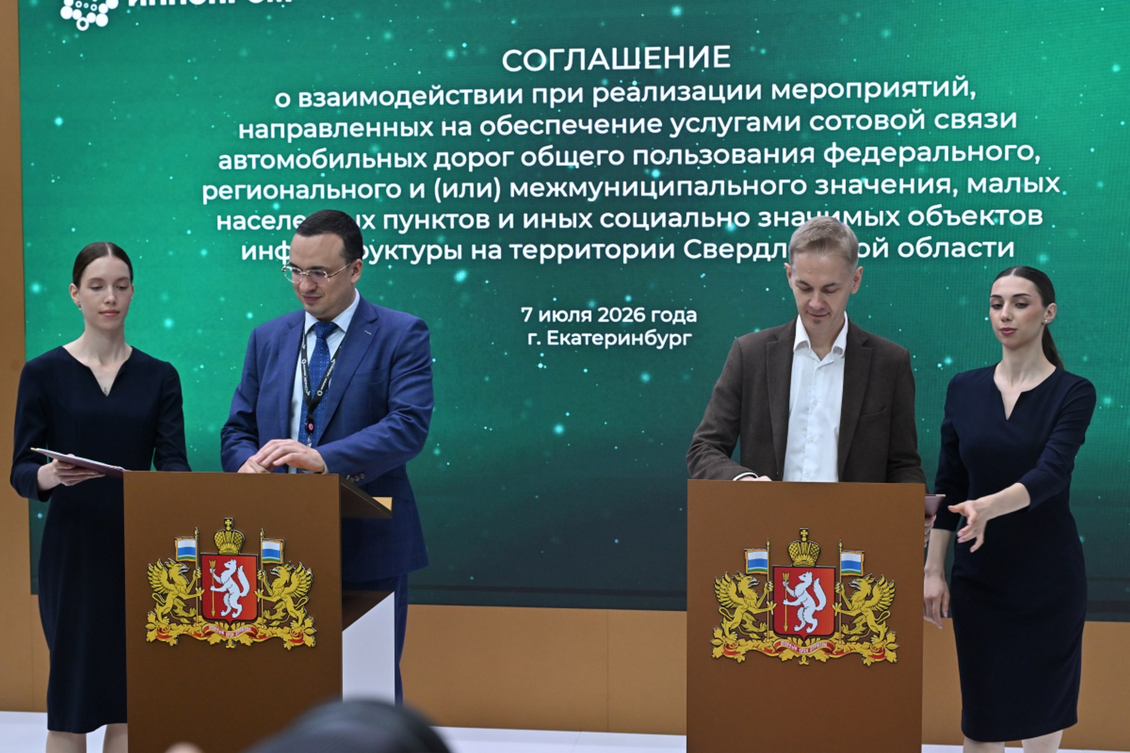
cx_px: 565
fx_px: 1601
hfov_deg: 38.9
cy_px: 376
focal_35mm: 51
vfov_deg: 26.5
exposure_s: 1/125
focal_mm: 51
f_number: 7.1
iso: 1600
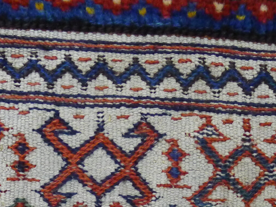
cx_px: 49
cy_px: 199
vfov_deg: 24.3
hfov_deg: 32.2
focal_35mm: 58
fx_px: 462
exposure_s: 1/30
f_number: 2
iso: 800
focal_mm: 5.1
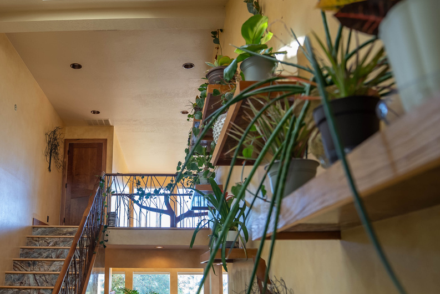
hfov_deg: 59.2
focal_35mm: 31
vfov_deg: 42.1
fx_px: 379
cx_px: 156
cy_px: 185
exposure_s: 1/100
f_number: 2.8
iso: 400
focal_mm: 24
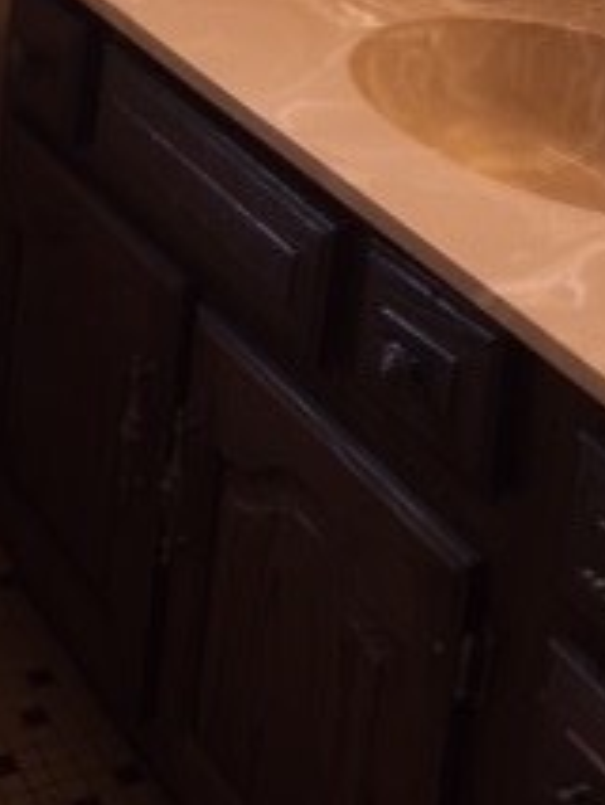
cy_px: -159
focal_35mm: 87
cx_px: 268
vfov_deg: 21.0
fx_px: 2025
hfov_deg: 17.0
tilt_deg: -13.2
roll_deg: -5.2
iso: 32
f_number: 2.2
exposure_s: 1/40
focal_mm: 4.15
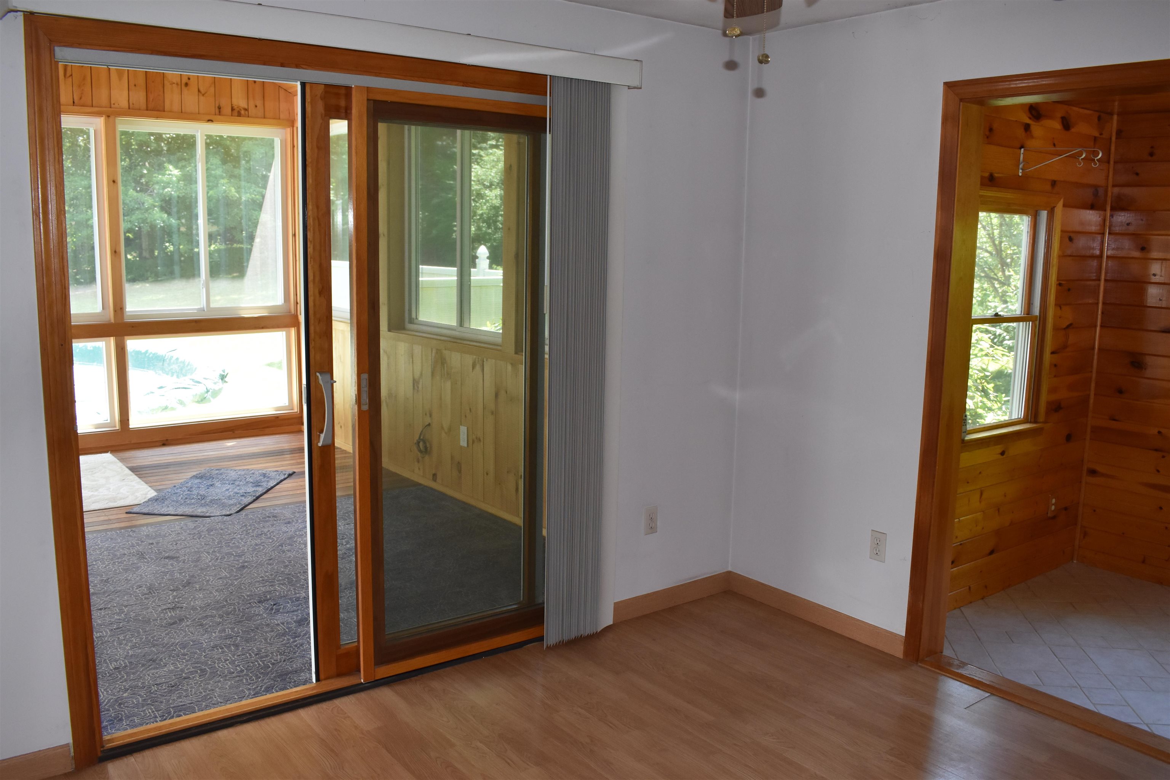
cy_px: 390
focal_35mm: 30
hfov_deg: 61.9
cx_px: 585
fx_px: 975
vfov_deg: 43.6
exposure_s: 1/125
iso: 720
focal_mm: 20
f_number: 5.6
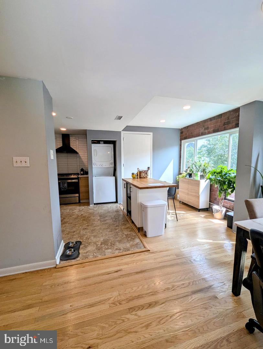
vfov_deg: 106.1
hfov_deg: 90.1
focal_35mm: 13
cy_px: 174
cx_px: 132
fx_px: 131
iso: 58
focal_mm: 1.95
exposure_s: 1/171
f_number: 2.2
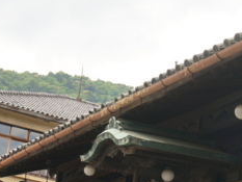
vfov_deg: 11.7
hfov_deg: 15.3
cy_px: 136
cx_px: 263
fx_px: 881
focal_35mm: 126
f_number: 7.1
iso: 100
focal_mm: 34
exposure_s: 1/100
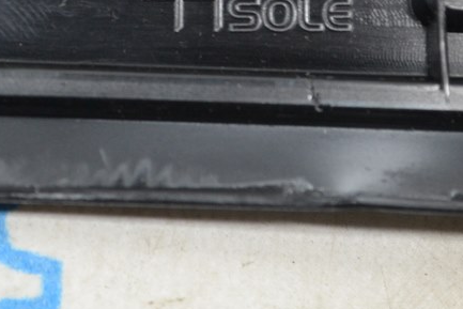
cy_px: 4
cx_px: 159
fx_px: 2511
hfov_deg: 10.5
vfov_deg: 7.0
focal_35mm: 195
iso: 900
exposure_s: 1/60
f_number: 5.6
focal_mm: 55
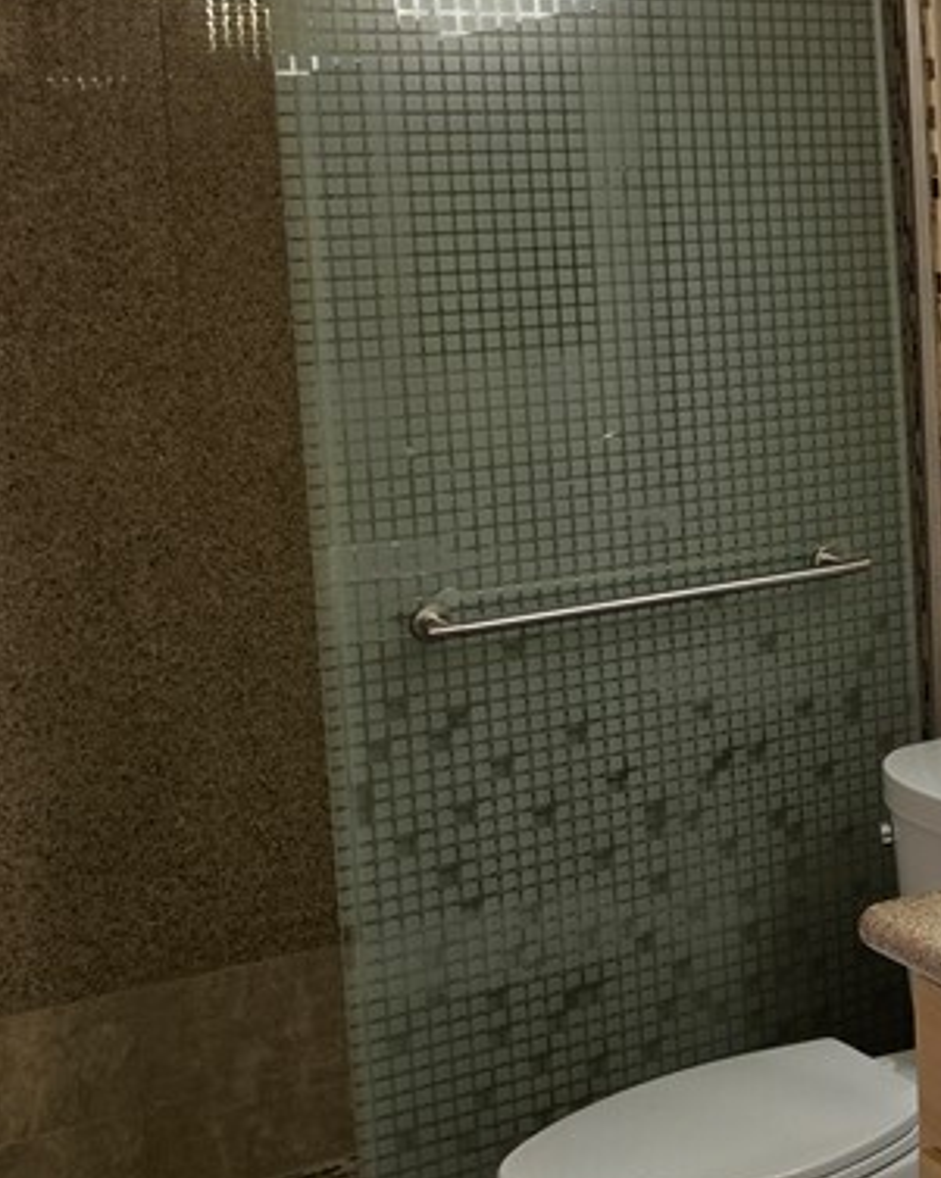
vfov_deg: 30.7
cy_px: 366
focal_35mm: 61
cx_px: 1326
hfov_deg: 21.7
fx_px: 2126
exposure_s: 1/120
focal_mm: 6.5
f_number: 1.4
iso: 160
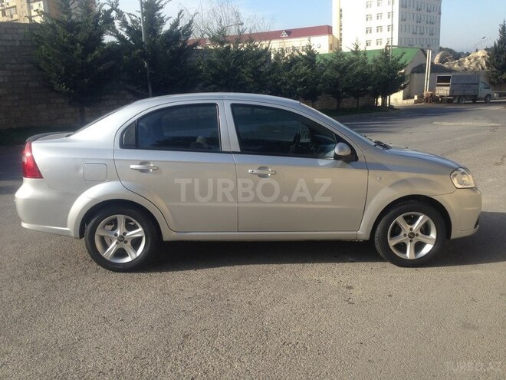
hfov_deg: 55.4
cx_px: 253
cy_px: 190
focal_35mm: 33
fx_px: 482
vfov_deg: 42.9
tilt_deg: -14.2
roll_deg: +3.8
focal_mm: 4.12
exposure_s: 1/834
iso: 50
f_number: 2.4
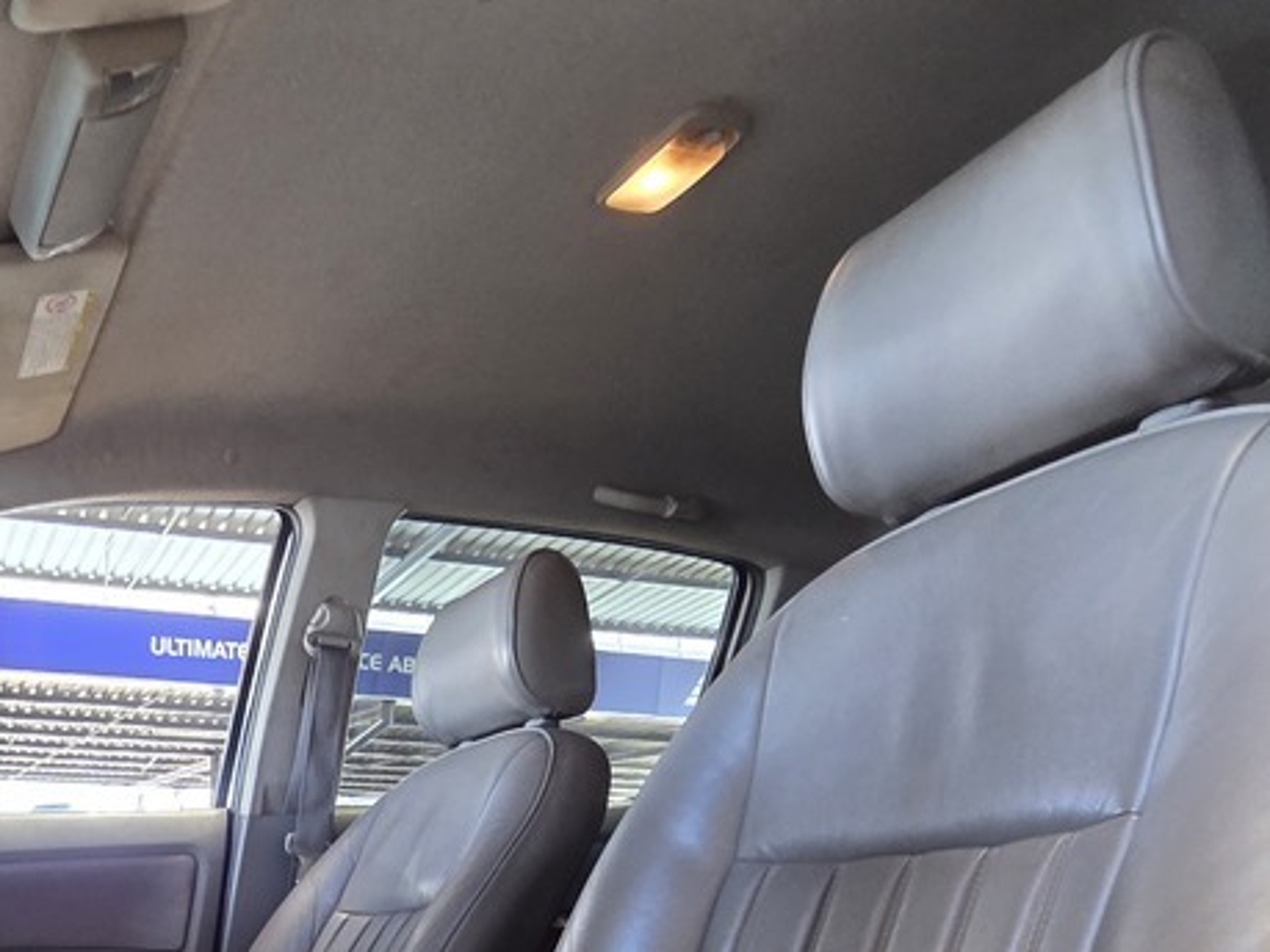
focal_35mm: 29
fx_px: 1064
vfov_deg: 39.5
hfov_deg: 55.0
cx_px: 169
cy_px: 1043
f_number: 2.2
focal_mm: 2.2
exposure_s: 1/50
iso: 320
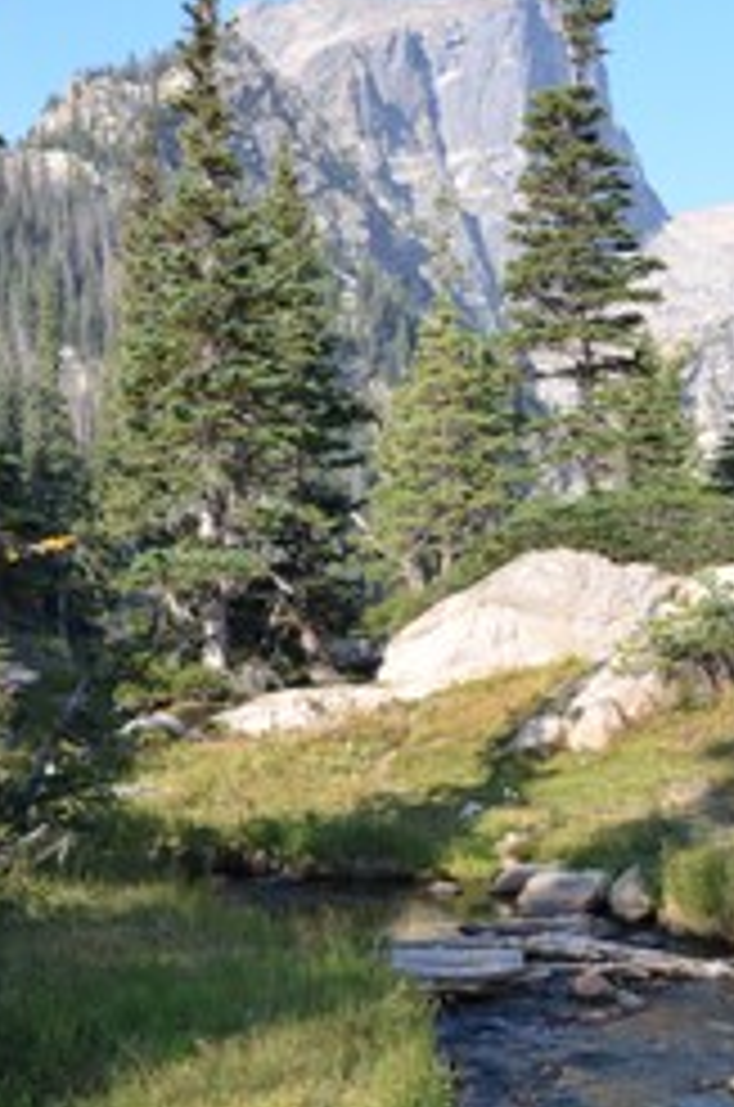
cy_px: 770
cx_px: 590
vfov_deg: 34.7
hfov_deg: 23.3
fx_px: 1751
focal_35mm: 57
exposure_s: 1/640
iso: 1600
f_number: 13
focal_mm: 18
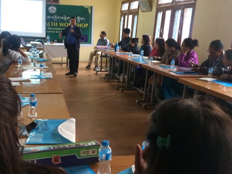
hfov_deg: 47.6
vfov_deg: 36.8
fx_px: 261
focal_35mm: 39
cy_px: 96
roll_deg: -2.2
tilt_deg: -14.5
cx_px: 92
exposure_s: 1/20
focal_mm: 4.15
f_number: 2.2
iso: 250
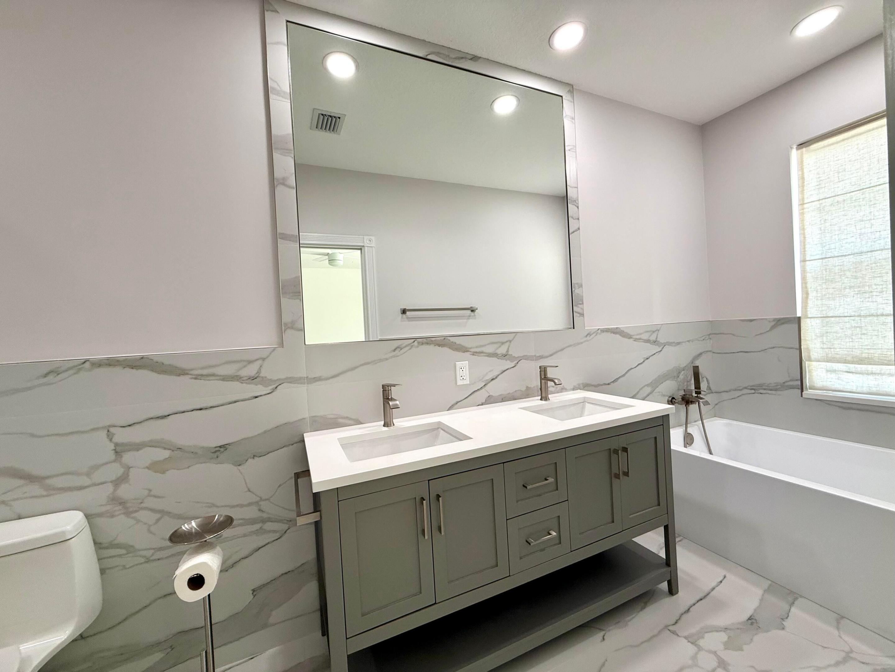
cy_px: 336
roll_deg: +3.3
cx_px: 448
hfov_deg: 102.1
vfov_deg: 85.7
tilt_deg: -0.5
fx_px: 362
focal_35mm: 14
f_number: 2.2
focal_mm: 2.22
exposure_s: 1/120
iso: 100
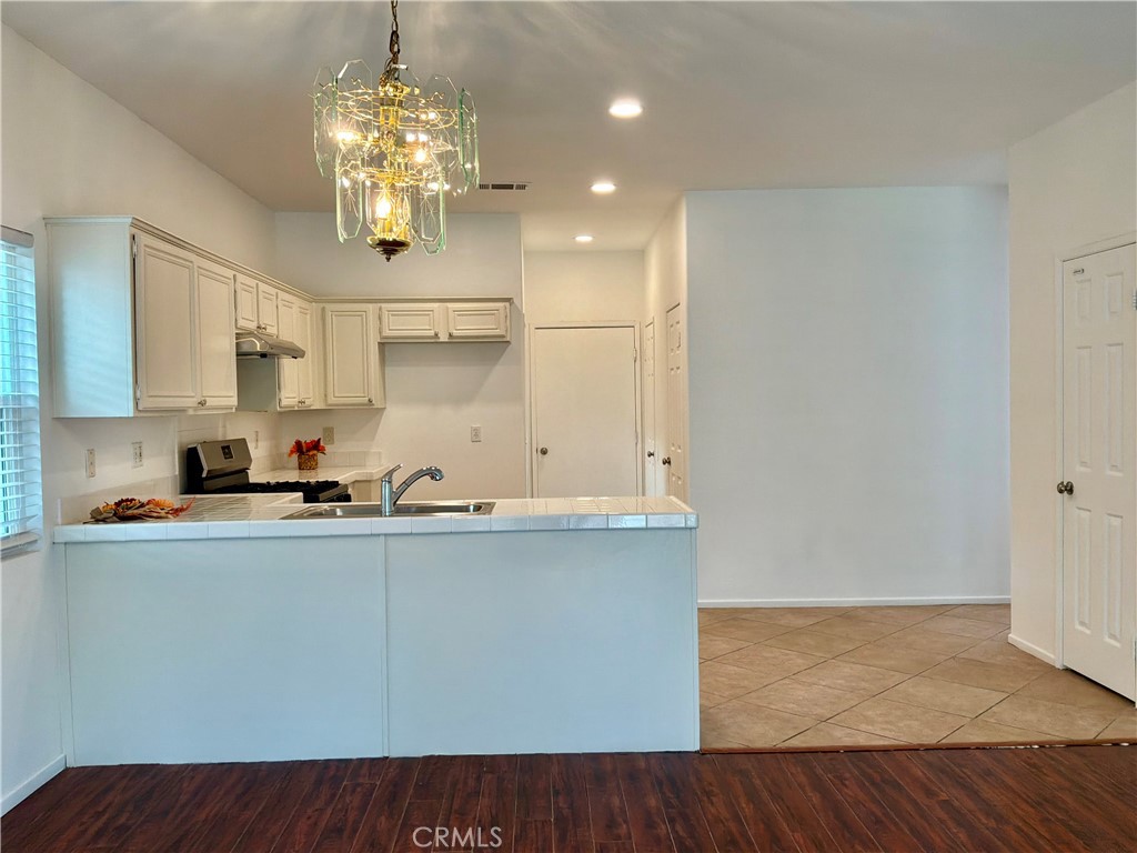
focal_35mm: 28
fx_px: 920
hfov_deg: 63.4
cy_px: 426
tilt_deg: -1.1
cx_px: 568
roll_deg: +1.0
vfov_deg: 49.7
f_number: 1.8
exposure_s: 1/60
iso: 50
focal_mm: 3
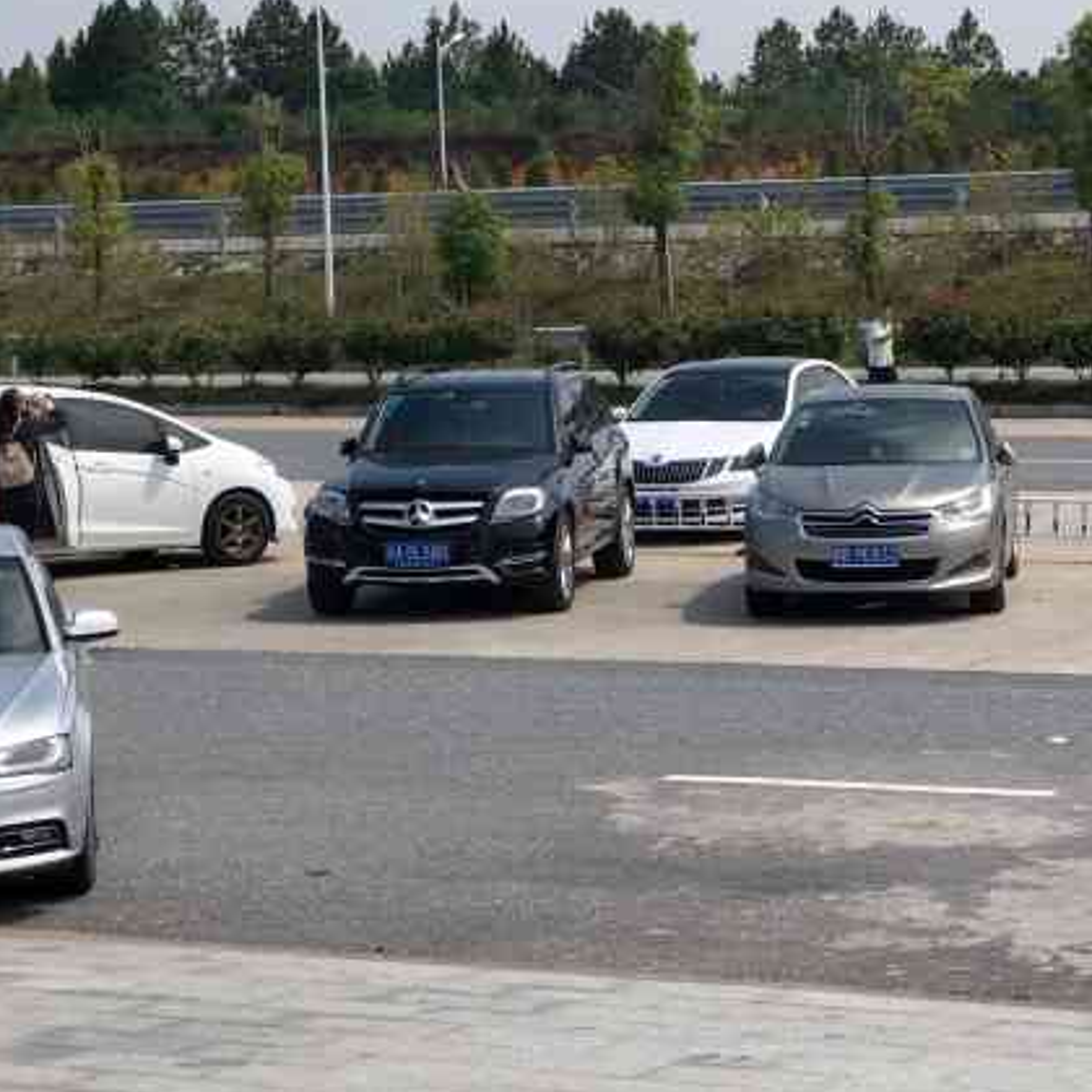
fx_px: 3997
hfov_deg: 15.5
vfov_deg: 15.4
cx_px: 632
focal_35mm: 112
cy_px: 157
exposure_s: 1/1143
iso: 20
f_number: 2.8
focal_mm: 6.6
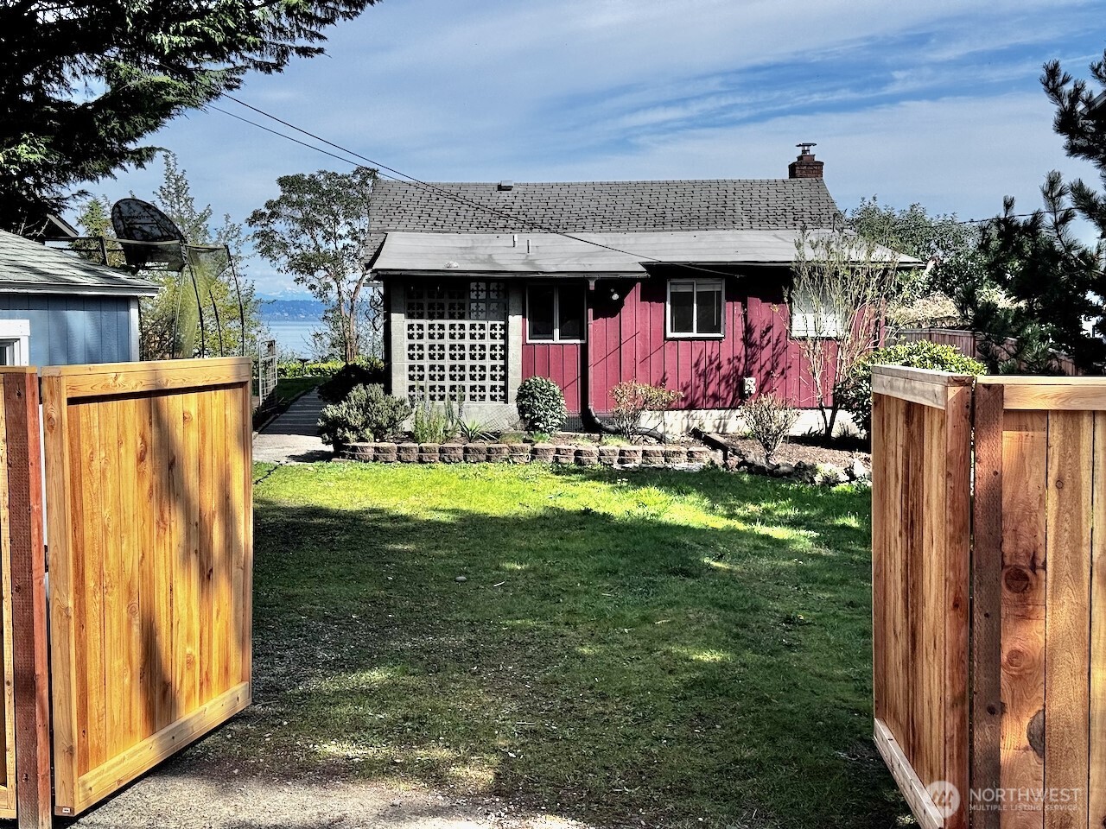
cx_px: 553
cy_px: 414
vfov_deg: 30.3
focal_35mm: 48
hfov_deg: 39.7
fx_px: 1534
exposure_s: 1/4310
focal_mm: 6.76
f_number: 1.78
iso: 64
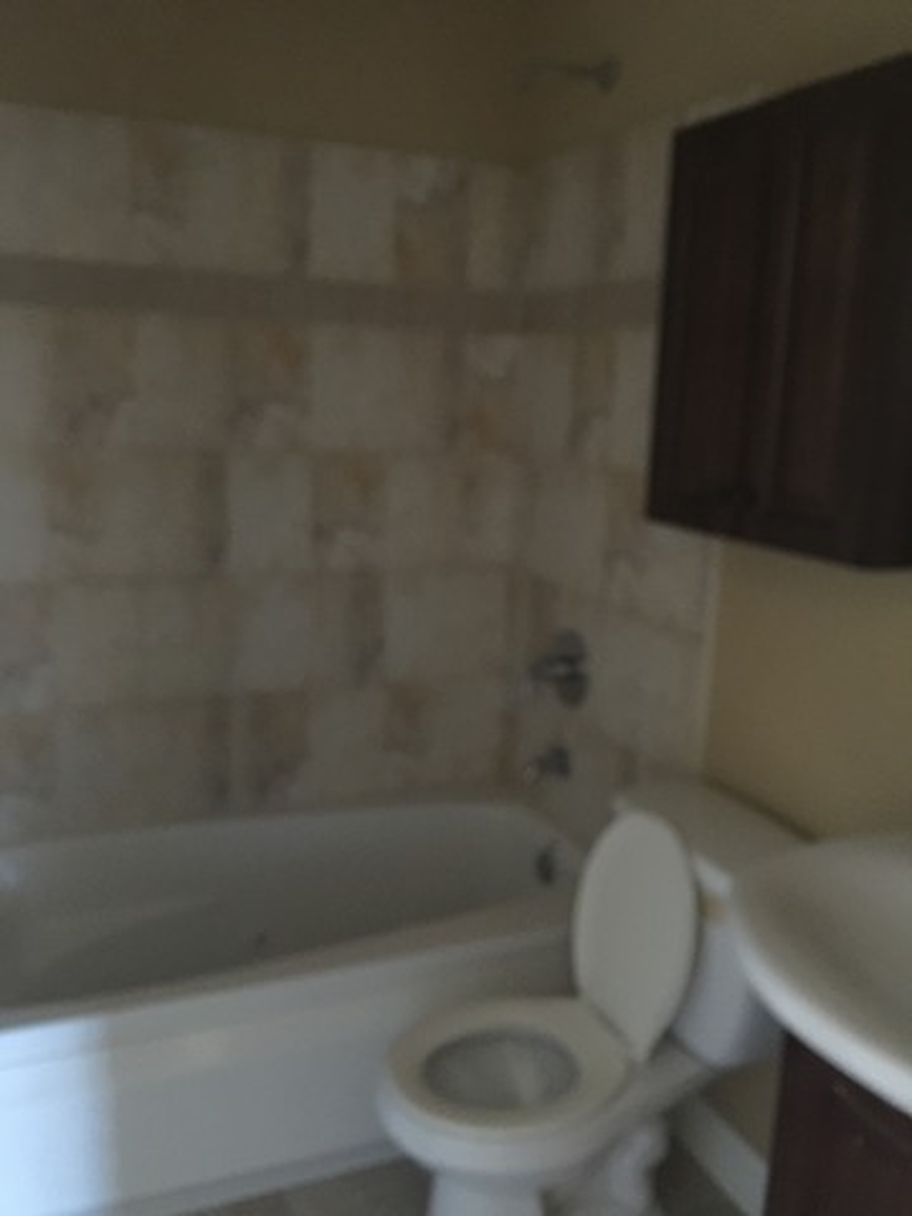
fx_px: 1019
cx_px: 456
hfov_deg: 48.2
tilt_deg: -11.2
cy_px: 608
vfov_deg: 61.7
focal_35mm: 29
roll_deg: -0.8
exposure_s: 1/4
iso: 250
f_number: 2.2
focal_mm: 4.15
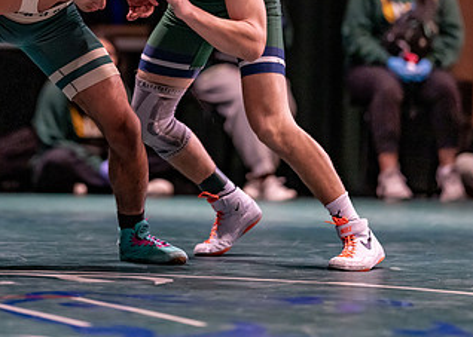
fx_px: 3465
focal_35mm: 258
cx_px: 141
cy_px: 50
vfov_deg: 5.6
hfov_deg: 7.8
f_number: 1.8
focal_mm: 135
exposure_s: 1/800
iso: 2000
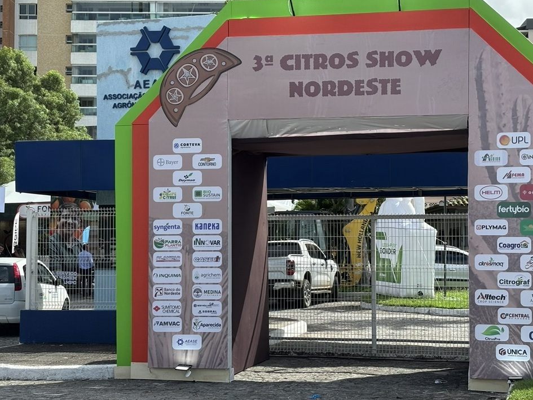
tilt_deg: +2.9
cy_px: 196
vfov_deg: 22.3
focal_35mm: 66
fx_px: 1016
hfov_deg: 29.4
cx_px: 293
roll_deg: -0.1
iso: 32
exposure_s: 1/1543
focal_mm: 5.96
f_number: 1.6
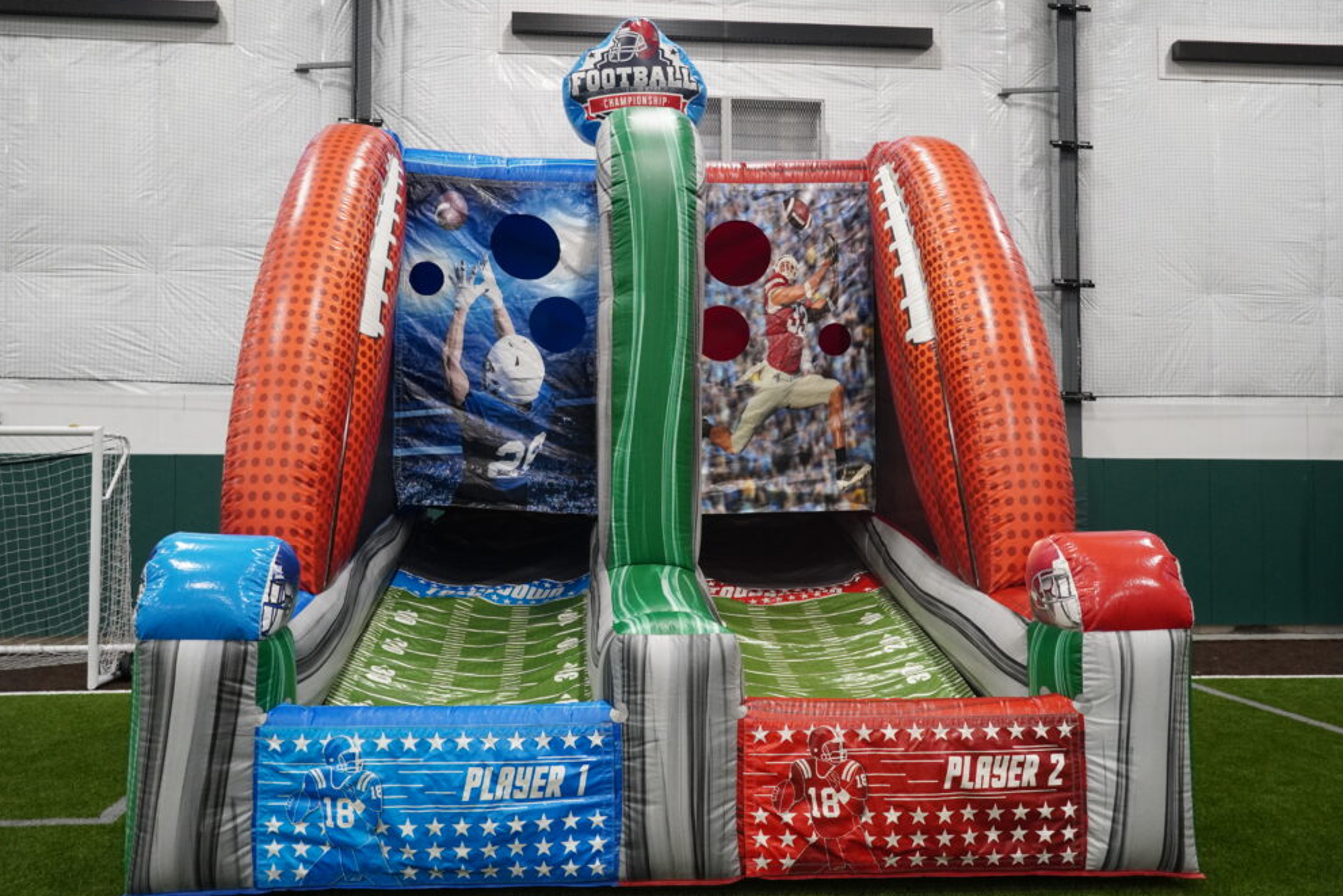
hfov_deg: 60.3
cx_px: 655
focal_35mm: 31
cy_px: 444
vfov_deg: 42.3
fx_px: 1157
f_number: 4
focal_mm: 20
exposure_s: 1/160
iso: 2000
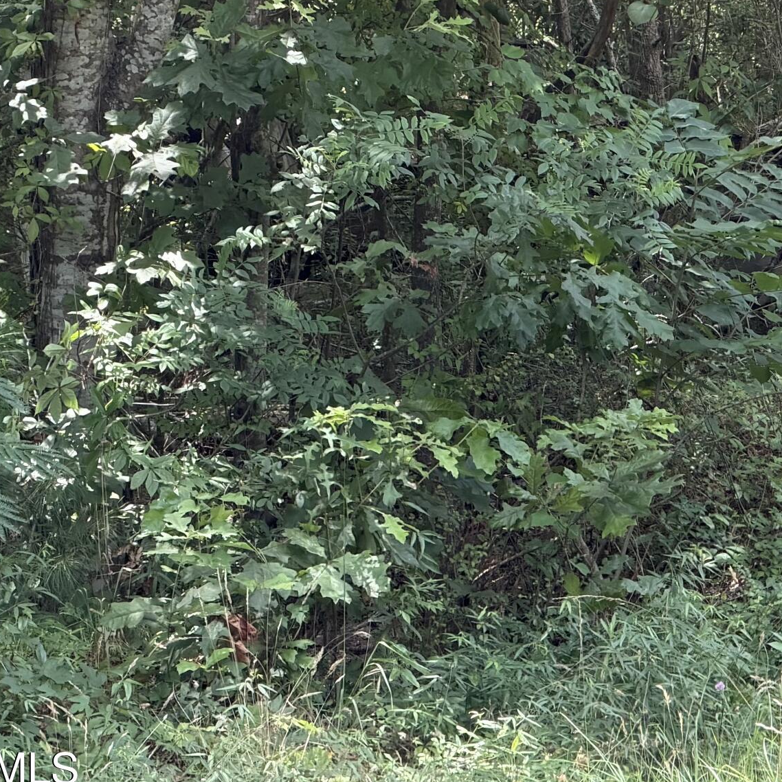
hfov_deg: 7.5
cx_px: 780
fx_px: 5955
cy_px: 67
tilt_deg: -0.7
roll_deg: +5.5
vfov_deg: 7.5
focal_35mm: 233
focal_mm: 16.89
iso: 100
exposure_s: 1/121
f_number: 2.8
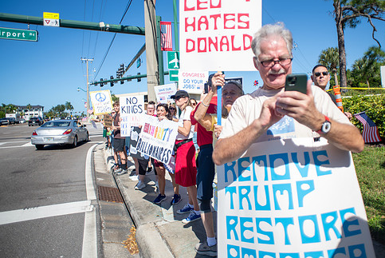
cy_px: 106
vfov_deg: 52.9
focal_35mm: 24
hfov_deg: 73.3
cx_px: 218
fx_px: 257
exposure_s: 1/640
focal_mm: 20
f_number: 8
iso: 64
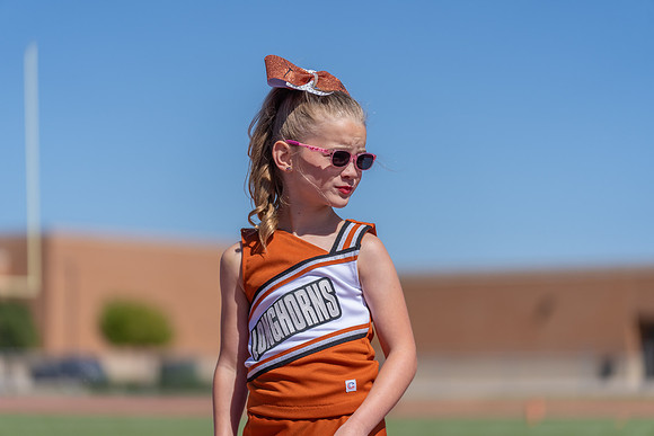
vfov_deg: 10.5
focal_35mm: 131
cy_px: 218
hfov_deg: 15.6
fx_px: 2380
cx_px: 327
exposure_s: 1/3200
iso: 100
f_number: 2.8
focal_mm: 131
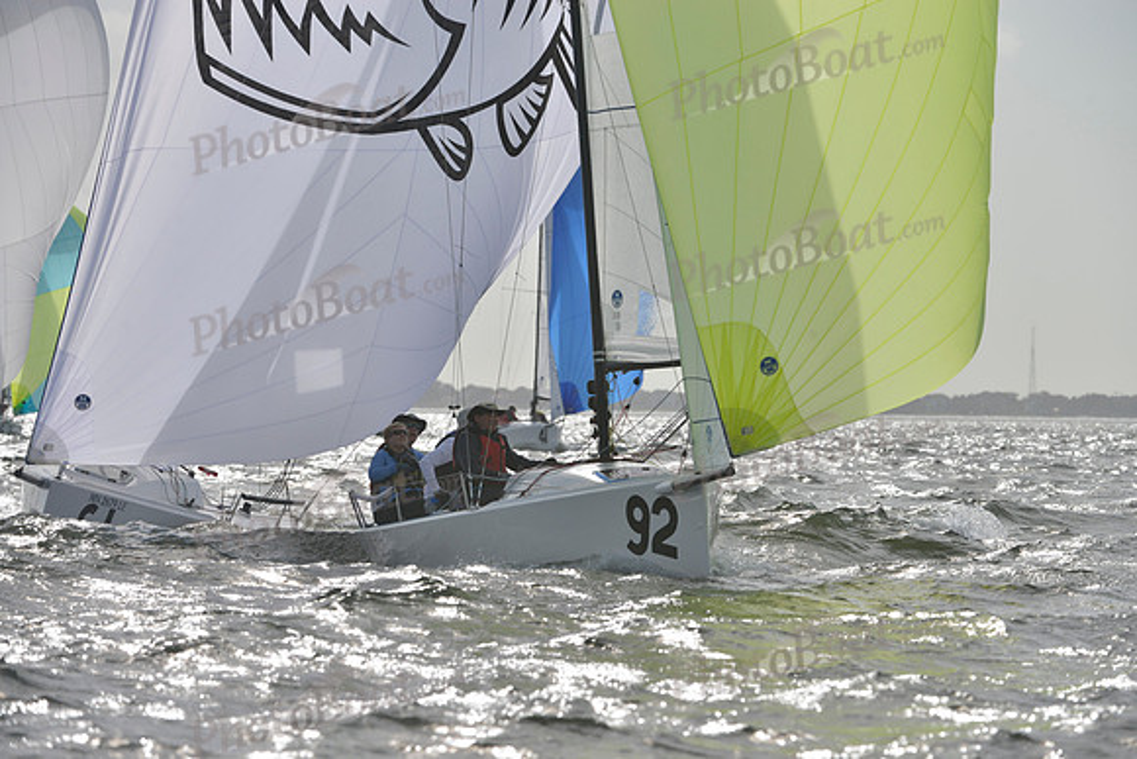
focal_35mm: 280
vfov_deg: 4.9
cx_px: 568
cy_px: 380
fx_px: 8845
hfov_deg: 7.4
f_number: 9
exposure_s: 1/2000
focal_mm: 280
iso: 400
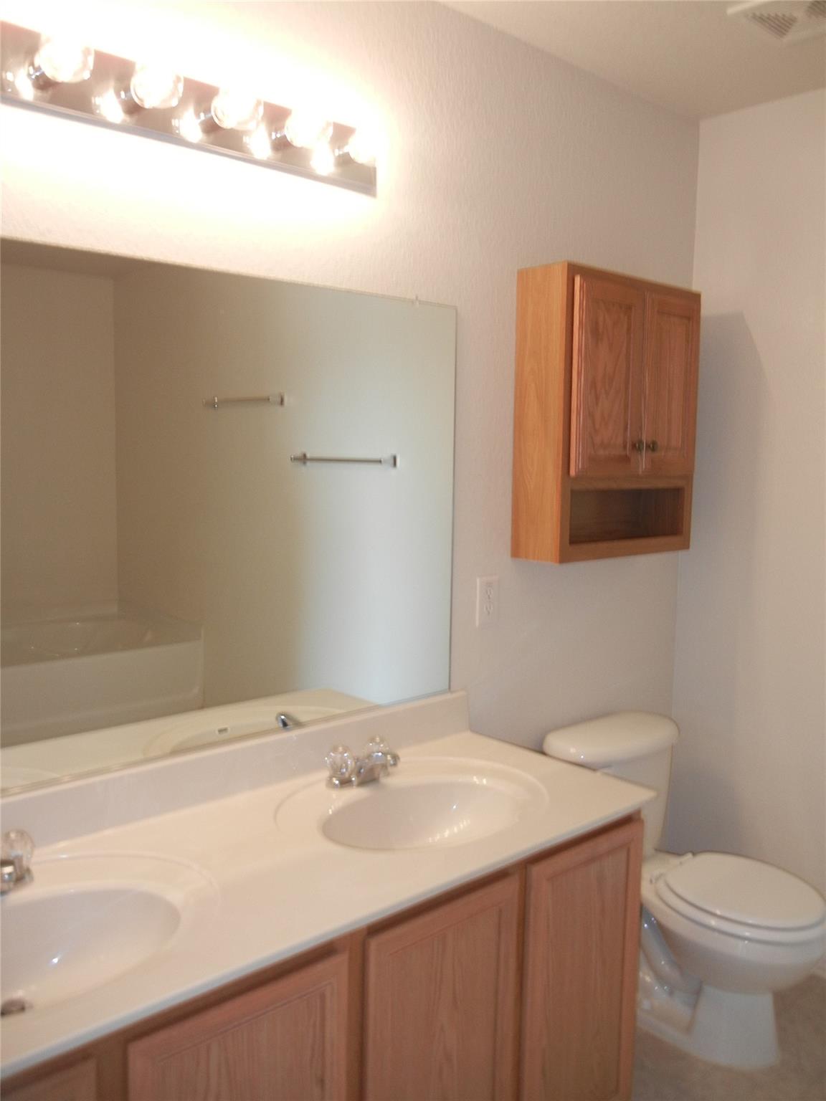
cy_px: 550
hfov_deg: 46.8
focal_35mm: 30
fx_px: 954
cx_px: 413
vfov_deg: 60.0
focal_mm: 5.4
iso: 191
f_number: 3.5
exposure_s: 1/30
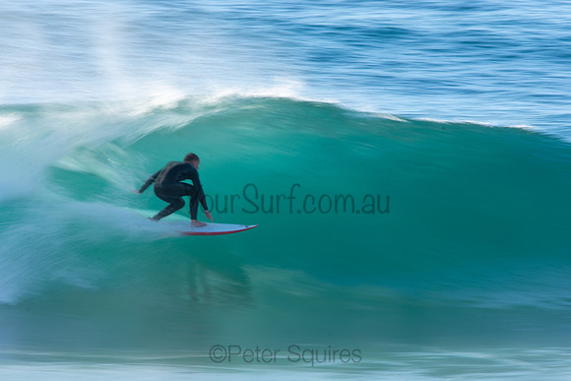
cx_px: 286
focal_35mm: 750
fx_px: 11898
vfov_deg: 1.8
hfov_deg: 2.7
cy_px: 190
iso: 100
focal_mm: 500
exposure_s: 1/25
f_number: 18
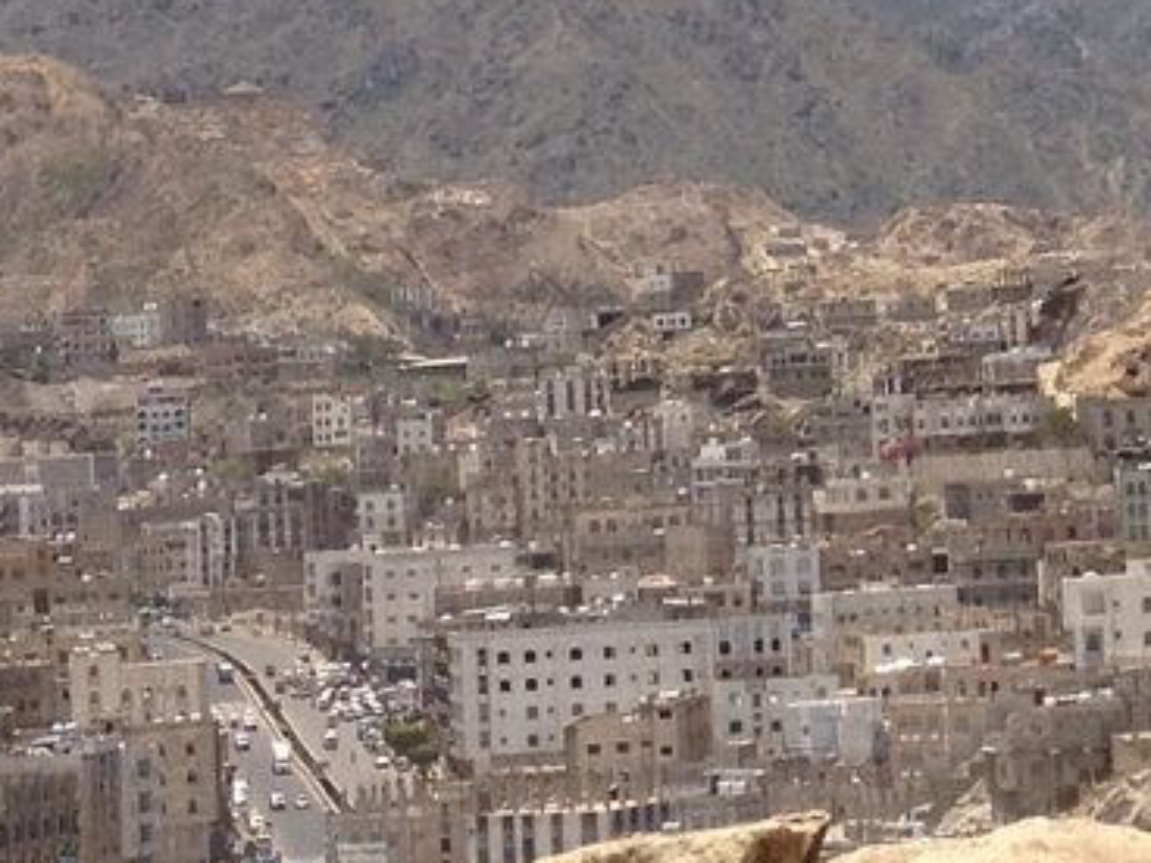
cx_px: 1267
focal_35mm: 171
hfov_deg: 11.4
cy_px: -106
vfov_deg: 8.6
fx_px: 5686
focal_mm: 4.28
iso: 64
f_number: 2.4
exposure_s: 1/2404
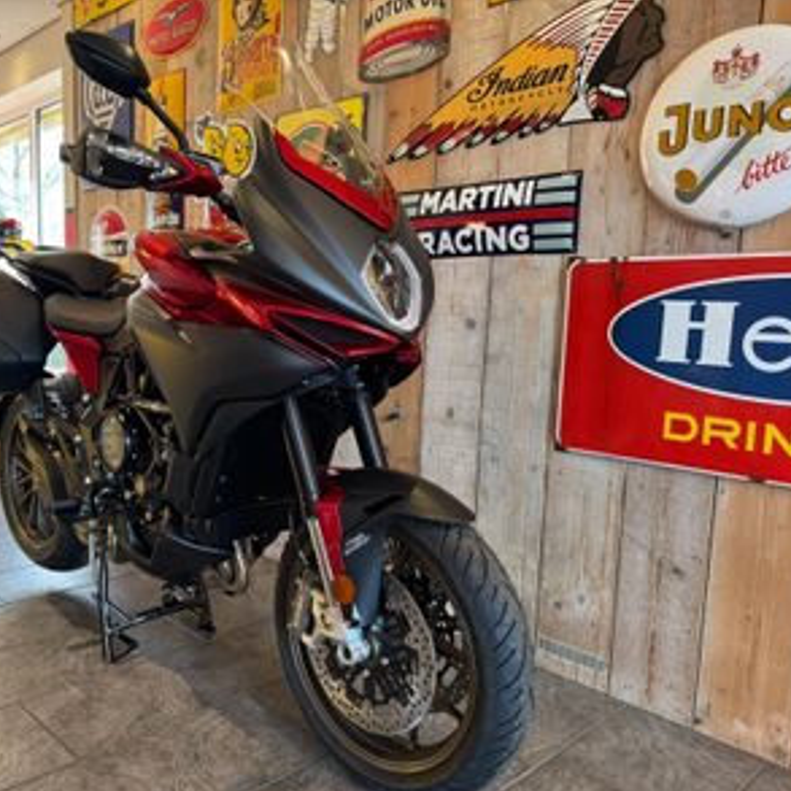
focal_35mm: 29
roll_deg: -1.3
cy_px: 402
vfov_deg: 55.6
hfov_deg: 54.8
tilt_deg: -7.2
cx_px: 281
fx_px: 750
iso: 160
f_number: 1.78
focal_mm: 6.76
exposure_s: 1/50
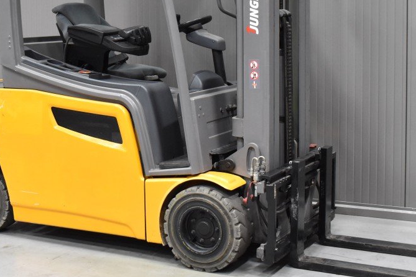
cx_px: 176
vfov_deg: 19.3
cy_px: 63
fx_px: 809
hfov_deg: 28.8
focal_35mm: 70
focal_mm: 26
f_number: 5
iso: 1600
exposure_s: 1/40
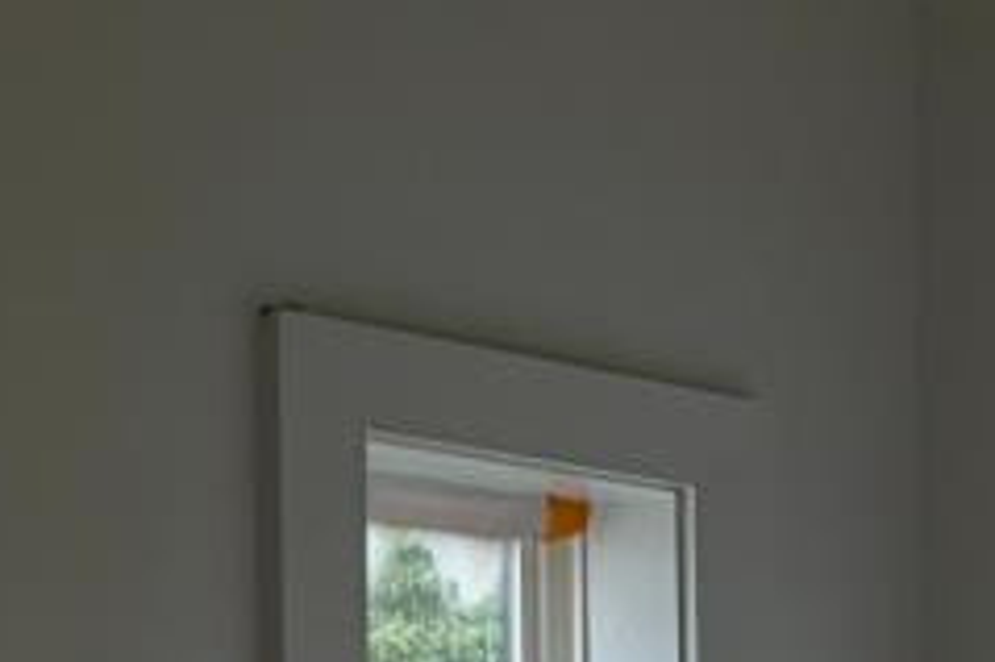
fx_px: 4695
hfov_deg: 10.9
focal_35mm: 170
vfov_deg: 7.6
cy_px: 1526
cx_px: 2065
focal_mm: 5.96
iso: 40
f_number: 1.6
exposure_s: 1/265
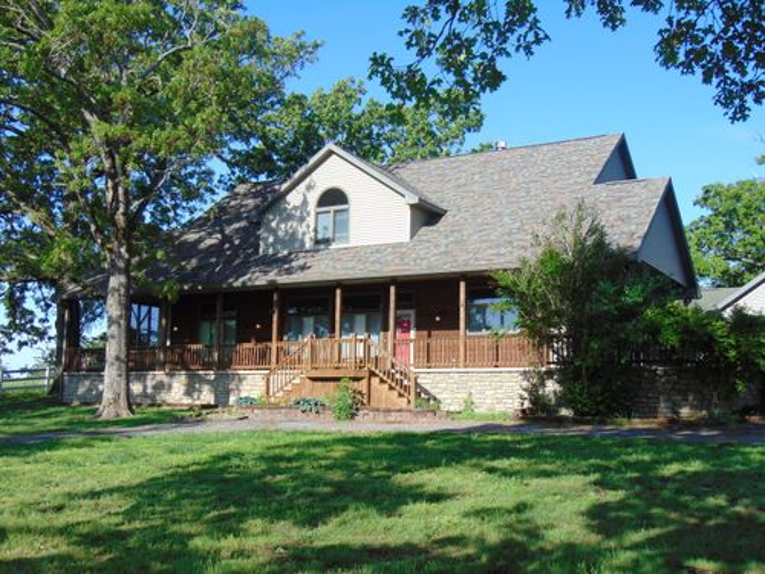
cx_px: 382
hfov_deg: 44.8
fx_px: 928
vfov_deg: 34.3
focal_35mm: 42
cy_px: 287
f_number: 3.3
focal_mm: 7.6
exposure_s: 1/500
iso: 80
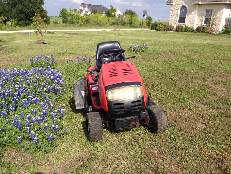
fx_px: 234
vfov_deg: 40.7
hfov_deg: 52.6
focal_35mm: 35
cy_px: 87
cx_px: 116
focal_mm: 4.28
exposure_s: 1/1346
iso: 50
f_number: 2.4
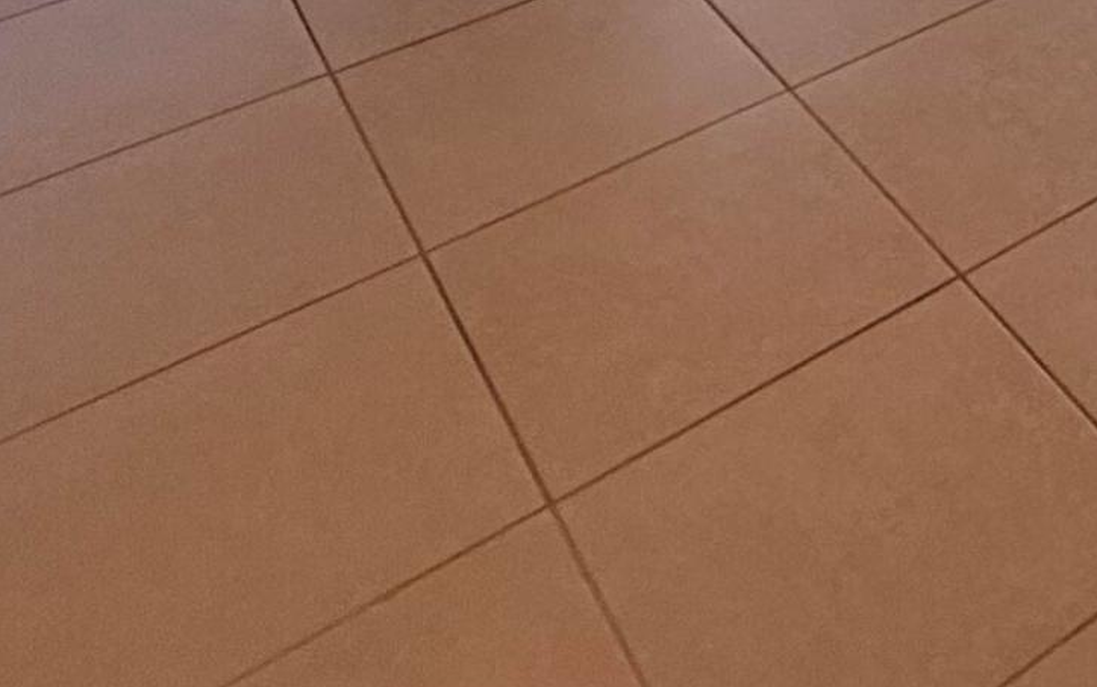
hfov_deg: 29.5
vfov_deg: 14.8
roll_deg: +0.0
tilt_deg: -4.0
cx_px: 1332
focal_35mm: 59
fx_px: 1764
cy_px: -913
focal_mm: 2.22
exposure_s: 1/120
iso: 100
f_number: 2.2
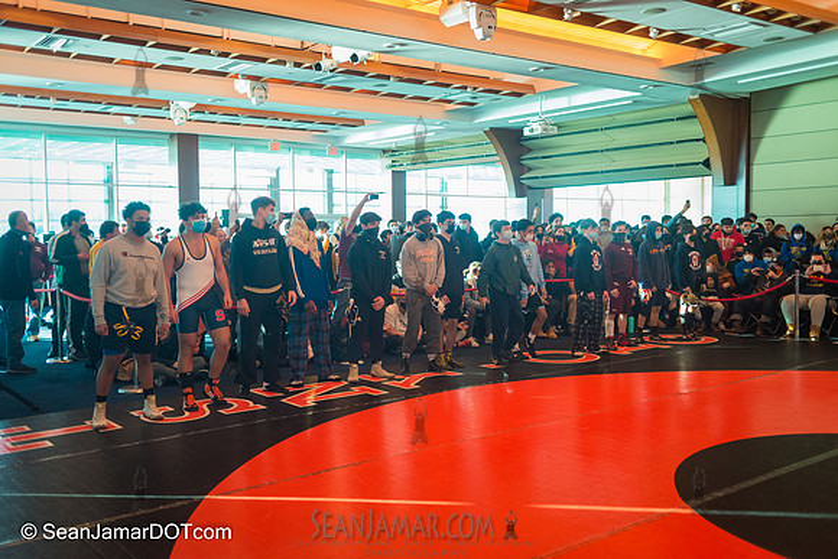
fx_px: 815
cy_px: 280
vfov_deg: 37.9
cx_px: 419
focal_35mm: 35
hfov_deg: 54.4
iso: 3200
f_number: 2.8
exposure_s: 1/400
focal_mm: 35
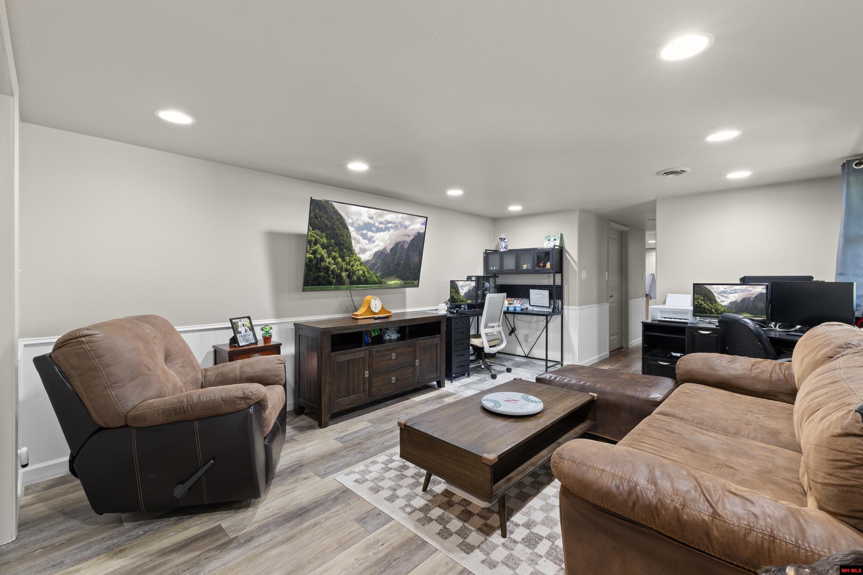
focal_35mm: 15
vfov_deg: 77.3
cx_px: 432
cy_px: 288
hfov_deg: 100.4
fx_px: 360
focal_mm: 10
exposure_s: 2.5
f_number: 9
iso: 200
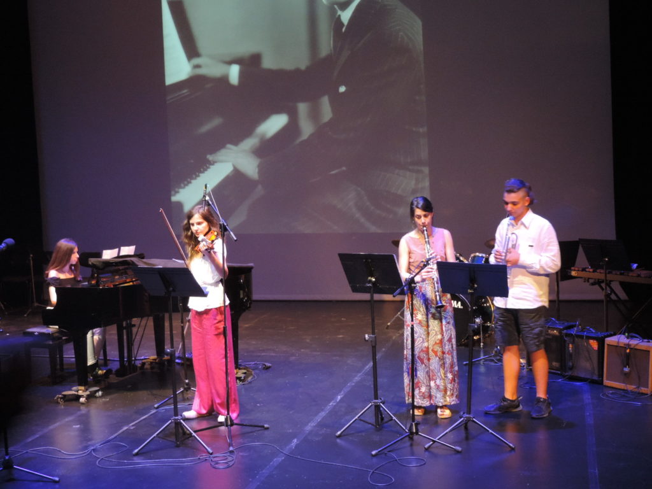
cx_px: 326
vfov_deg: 30.9
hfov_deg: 40.4
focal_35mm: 47
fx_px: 885
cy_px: 244
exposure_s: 1/10
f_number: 3.5
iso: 800
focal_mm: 8.3
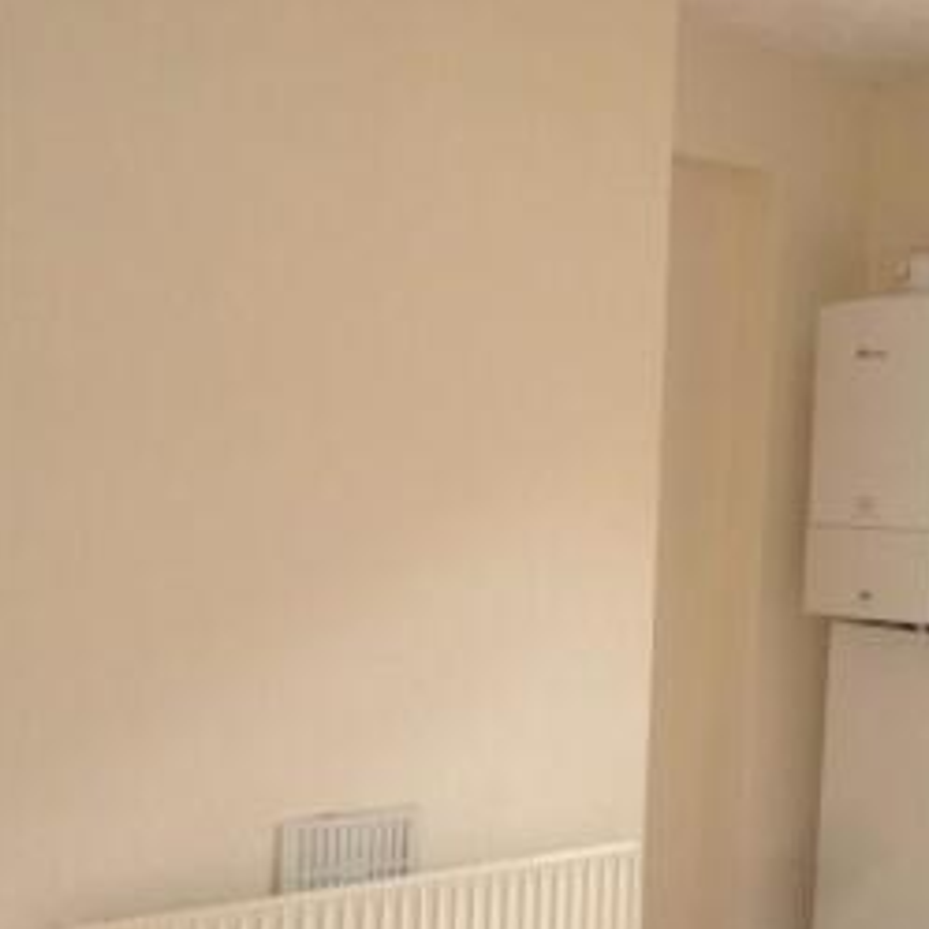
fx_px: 1761
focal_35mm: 58
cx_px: 714
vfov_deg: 29.3
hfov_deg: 29.0
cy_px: 629
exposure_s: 1/60
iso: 160
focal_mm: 5
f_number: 3.1
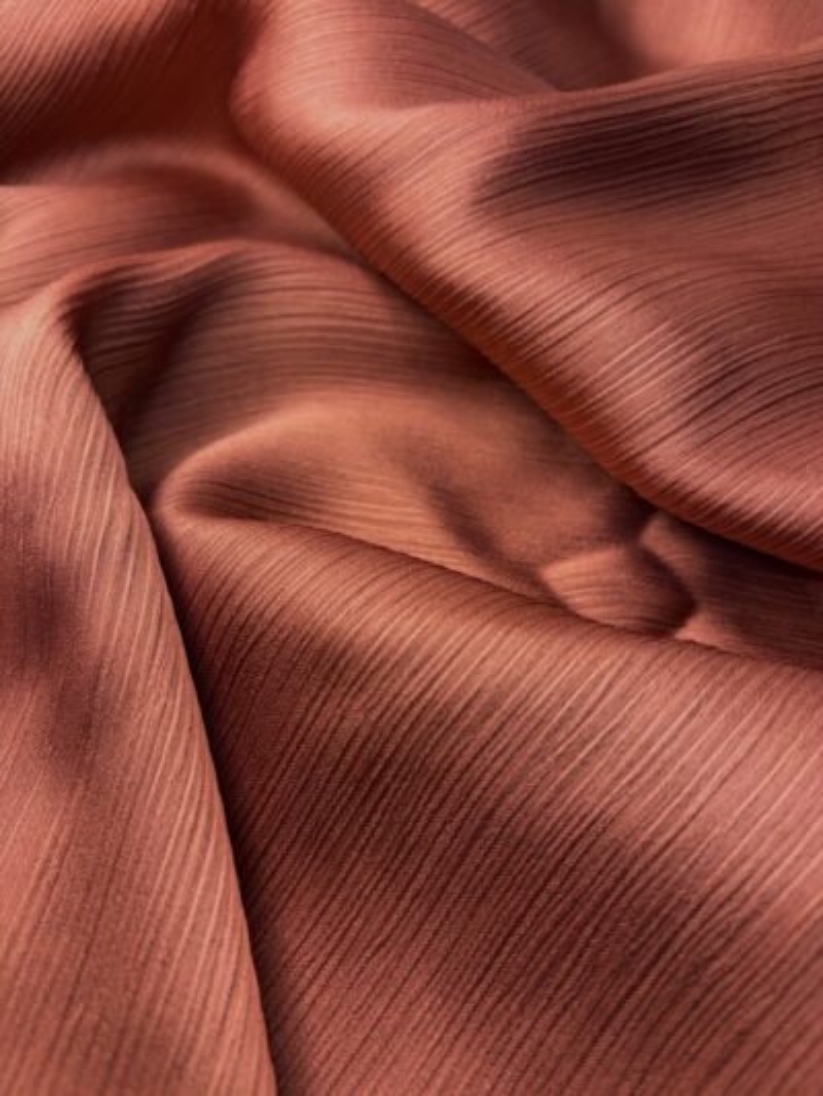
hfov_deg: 53.1
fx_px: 824
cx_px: 412
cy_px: 548
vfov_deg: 67.3
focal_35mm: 26
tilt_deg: -59.5
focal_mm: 5.96
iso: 100
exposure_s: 1/85
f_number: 1.6
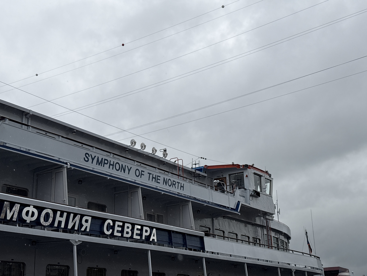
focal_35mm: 52
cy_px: 138
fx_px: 551
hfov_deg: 36.8
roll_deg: +1.3
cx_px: 184
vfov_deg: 28.0
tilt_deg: +17.3
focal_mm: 5.96
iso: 32
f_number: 1.6
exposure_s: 1/4630
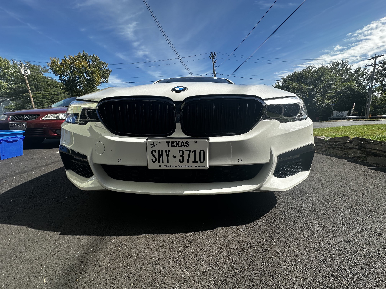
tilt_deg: -12.2
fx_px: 156
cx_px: 193
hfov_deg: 102.1
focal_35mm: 14
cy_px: 144
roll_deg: +1.2
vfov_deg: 85.7
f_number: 2.2
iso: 50
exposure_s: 1/1261
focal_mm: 2.22
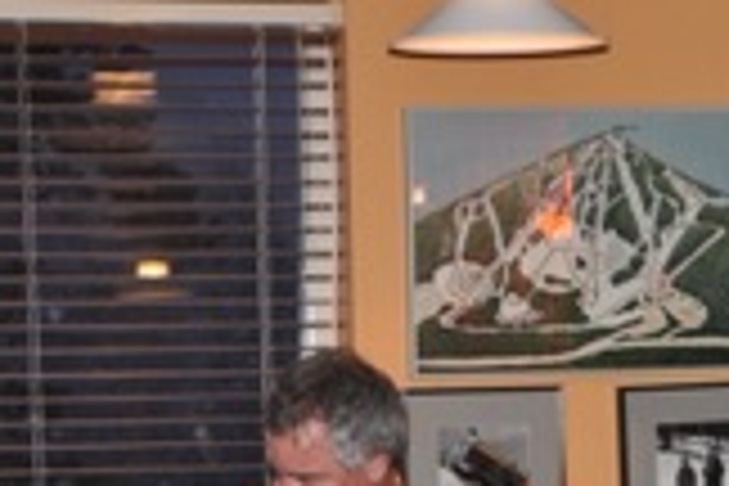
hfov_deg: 9.6
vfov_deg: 6.4
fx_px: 4313
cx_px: 518
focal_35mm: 213
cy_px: 538
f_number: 4.8
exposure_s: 1/60
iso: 800
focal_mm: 48
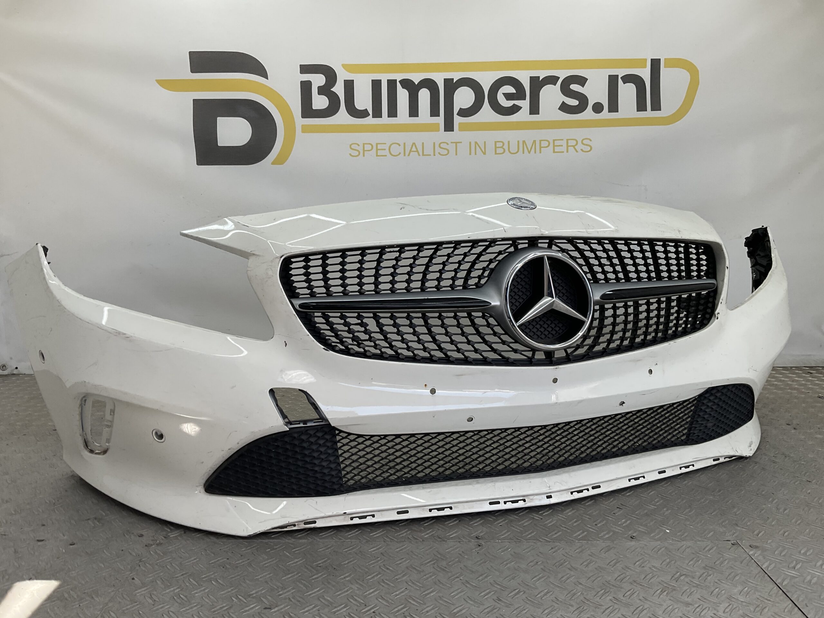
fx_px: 690
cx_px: 412
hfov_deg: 61.7
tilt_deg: -8.7
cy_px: 309
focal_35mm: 29
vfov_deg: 48.2
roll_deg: +0.1
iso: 16
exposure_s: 1/211
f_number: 1.8
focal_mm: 3
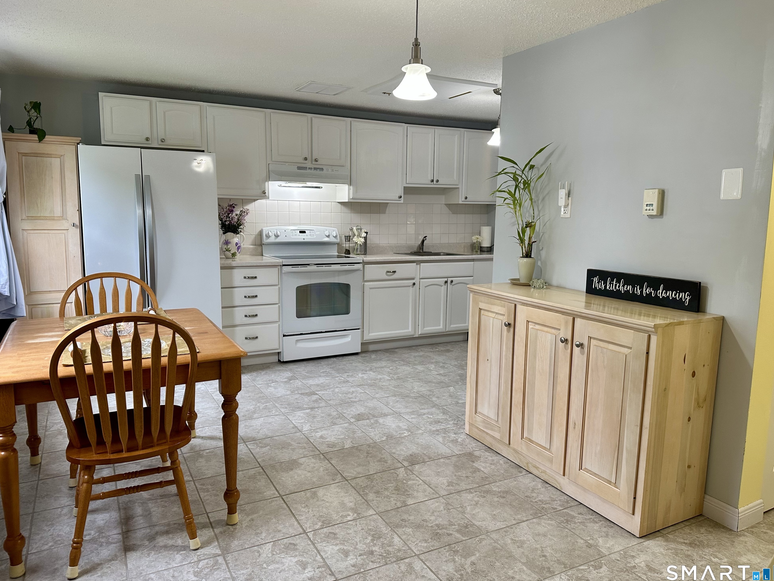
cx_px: 383
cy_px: 284
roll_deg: -0.7
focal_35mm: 25
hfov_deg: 69.4
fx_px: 559
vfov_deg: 54.9
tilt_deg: -7.1
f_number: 1.78
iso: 125
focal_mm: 6.86
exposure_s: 1/60
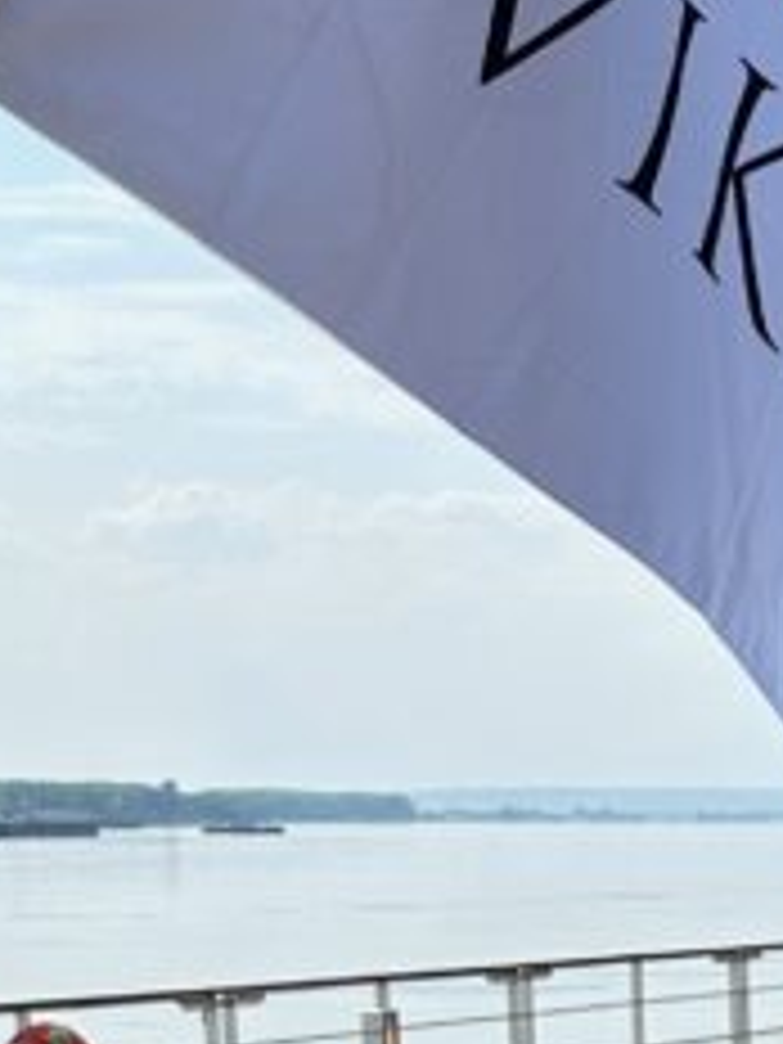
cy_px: 1102
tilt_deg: -5.8
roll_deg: -0.1
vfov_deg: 18.0
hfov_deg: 13.4
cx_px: 1058
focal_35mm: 106
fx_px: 3197
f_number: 1.78
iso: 80
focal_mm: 6.86
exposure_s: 1/5848
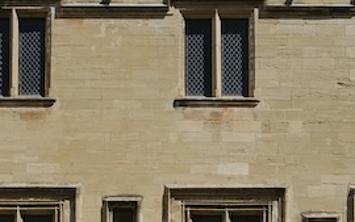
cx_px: 133
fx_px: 1403
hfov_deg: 14.4
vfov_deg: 8.7
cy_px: 388
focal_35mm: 145
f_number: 11
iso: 400
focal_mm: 16
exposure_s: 1/850
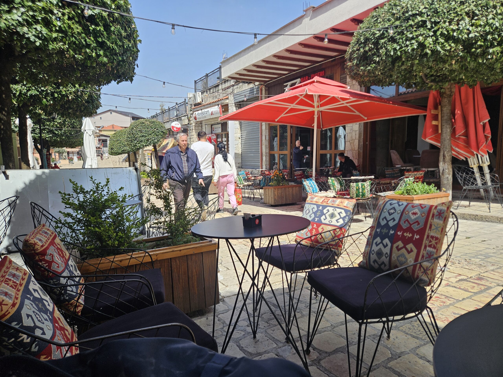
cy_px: 188
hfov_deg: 73.9
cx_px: 252
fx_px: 334
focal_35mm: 23
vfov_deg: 58.9
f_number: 1.8
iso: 25
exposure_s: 1/1126
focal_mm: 5.4
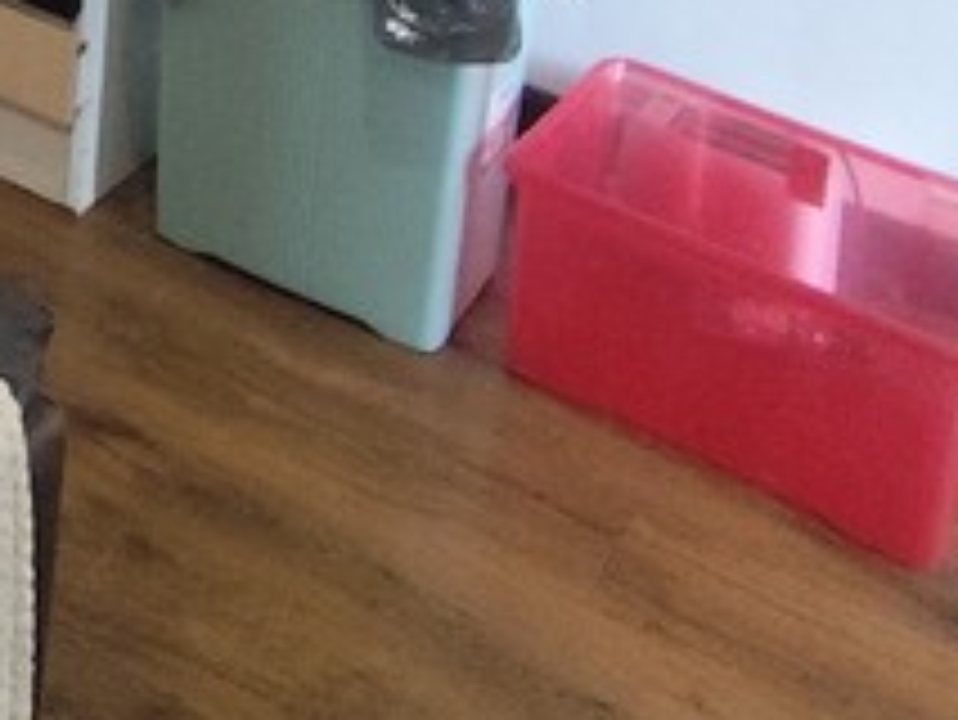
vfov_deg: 15.2
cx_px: -486
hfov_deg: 21.3
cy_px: -745
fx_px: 2132
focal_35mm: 77
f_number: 2.2
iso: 500
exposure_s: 1/50
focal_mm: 1.65
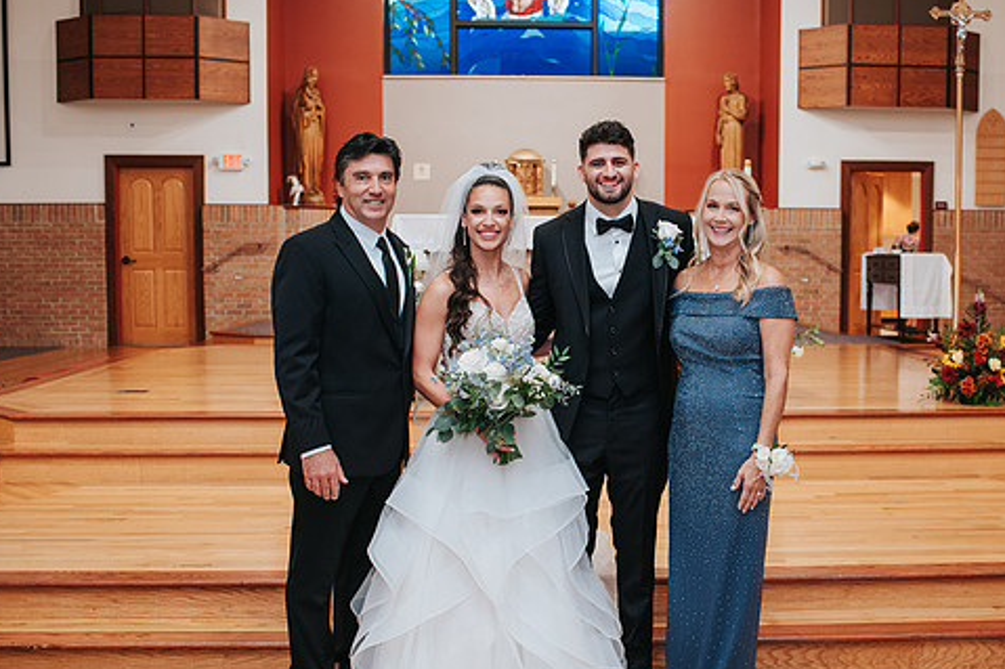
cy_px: 366
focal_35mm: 46
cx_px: 584
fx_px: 1284
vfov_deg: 29.2
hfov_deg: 42.6
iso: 720
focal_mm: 35
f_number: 2.8
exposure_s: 1/125
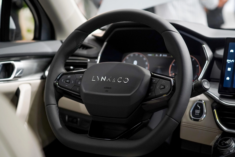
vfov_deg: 19.5
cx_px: 118
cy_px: 78
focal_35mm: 70
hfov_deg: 28.8
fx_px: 457
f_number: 4
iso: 3200
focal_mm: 70
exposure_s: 1/100
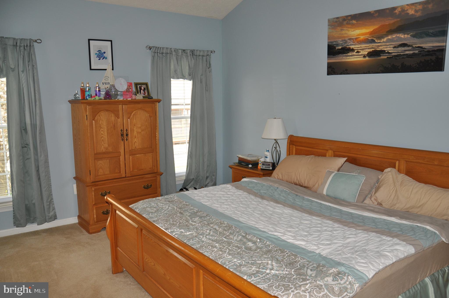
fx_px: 336
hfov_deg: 67.4
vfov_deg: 47.8
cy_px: 149
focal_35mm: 27
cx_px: 224
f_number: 3.5
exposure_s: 1/60
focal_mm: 18
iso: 200
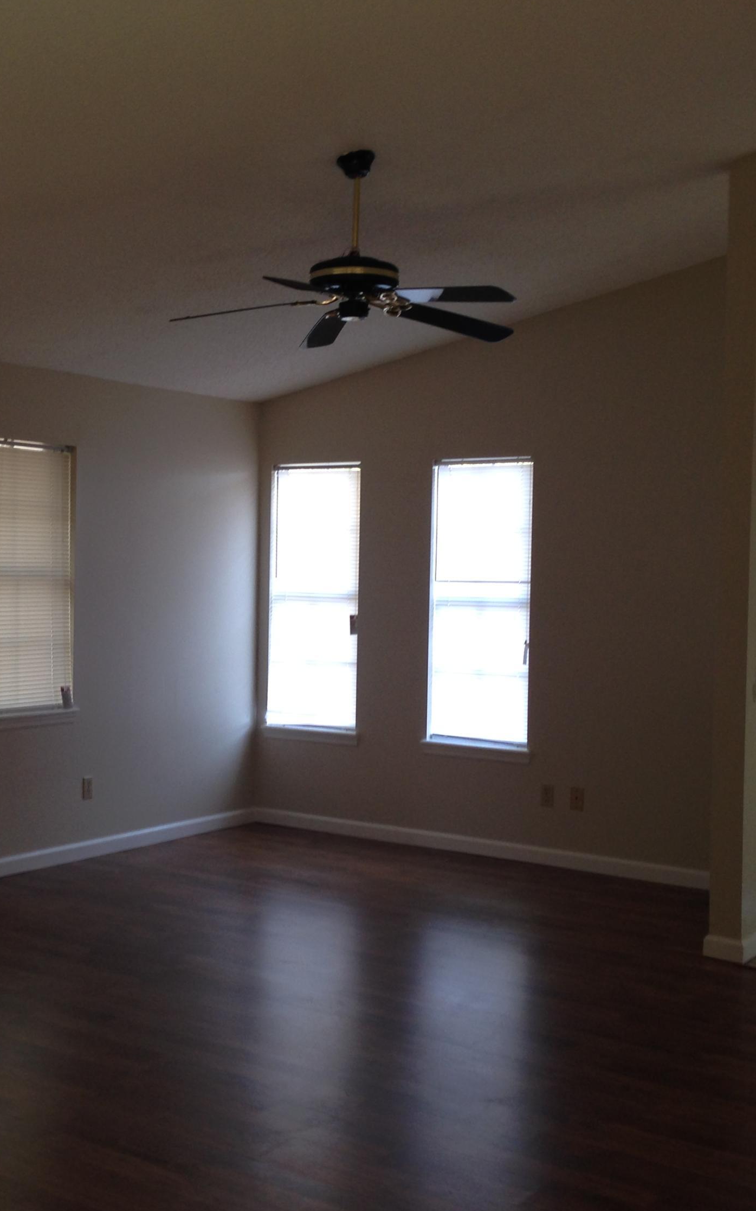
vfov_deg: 42.7
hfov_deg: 27.2
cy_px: 606
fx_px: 1550
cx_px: 243
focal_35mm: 47
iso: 64
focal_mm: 4.12
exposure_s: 1/30
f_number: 2.4
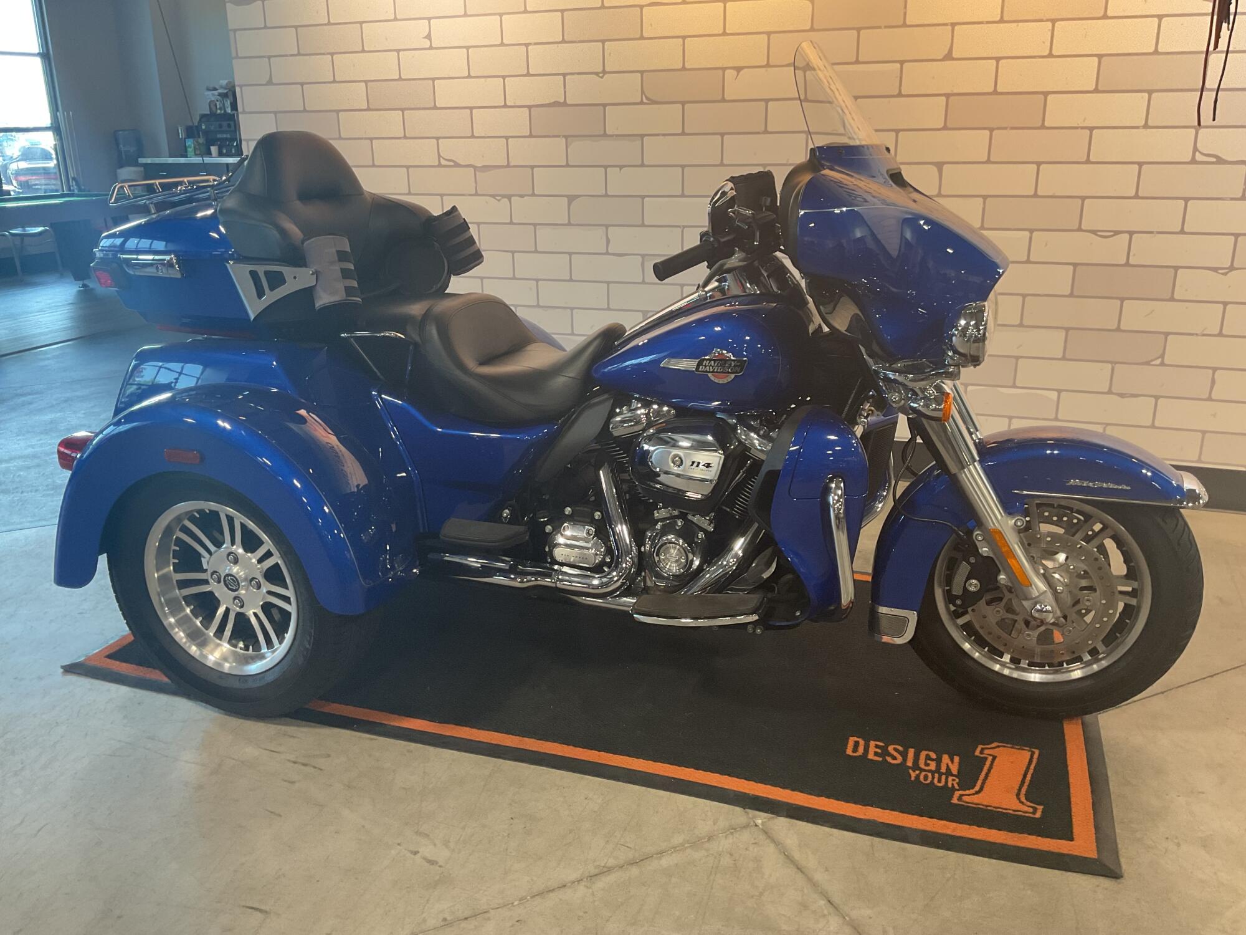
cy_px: 468
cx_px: 623
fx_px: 1044
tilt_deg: -18.2
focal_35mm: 29
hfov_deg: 61.7
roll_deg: +1.4
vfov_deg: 48.2
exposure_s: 1/60
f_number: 1.8
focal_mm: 3
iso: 80
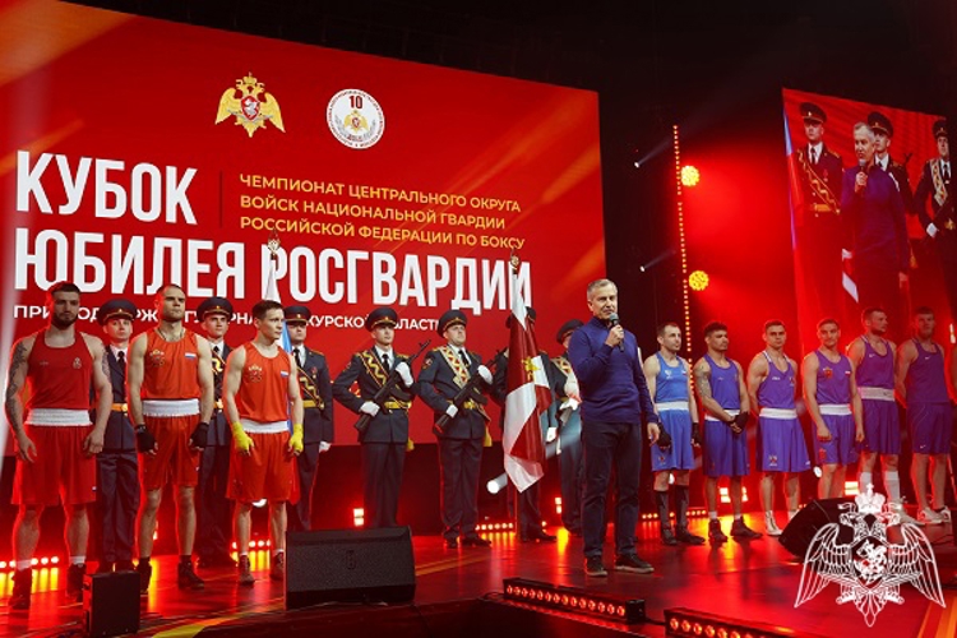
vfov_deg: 35.1
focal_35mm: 38
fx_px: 1010
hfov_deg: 50.7
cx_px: 478
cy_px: 319
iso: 320
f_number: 2.8
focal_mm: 38
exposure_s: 1/200
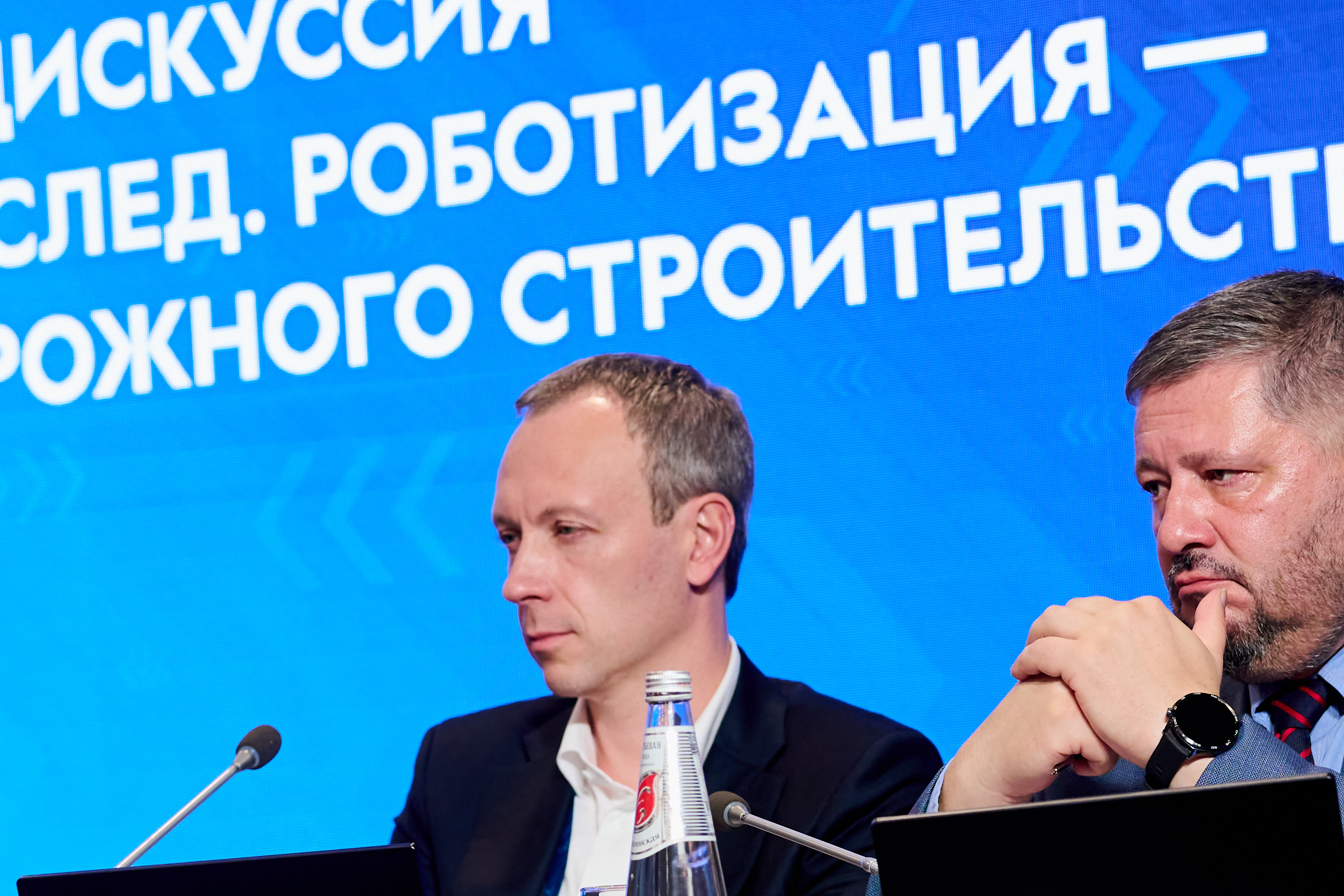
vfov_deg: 6.9
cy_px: 561
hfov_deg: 10.3
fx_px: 7466
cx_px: 830
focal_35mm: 200
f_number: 5.6
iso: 3200
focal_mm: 98
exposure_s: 1/200
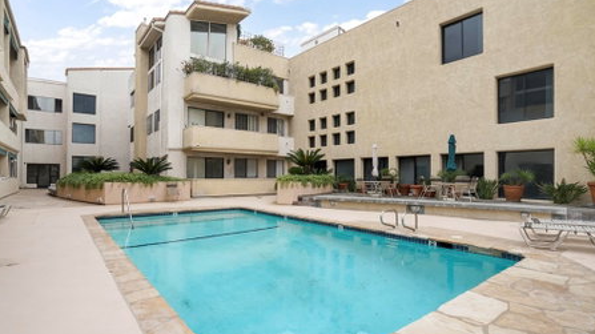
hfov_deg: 92.7
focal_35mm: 18
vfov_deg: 60.6
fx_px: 284
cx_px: 307
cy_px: 194
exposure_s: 1/320
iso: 200
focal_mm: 16
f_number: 7.1
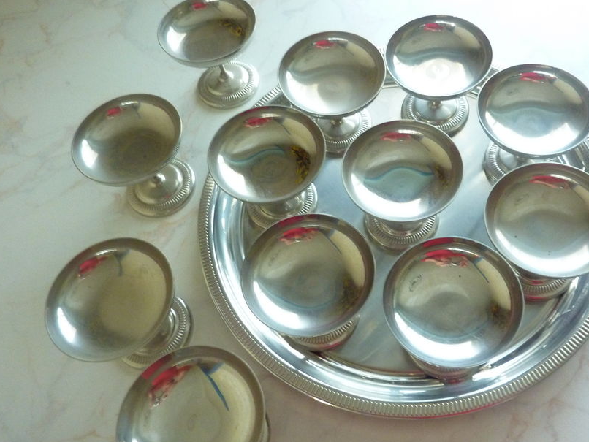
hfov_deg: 57.8
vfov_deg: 45.5
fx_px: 528
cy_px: 221
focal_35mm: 31
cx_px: 357
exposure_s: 1/20
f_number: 3.3
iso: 400
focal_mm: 4.1
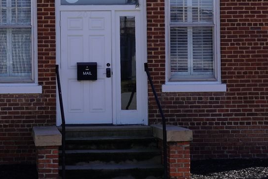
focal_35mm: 117
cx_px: 56
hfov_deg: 17.4
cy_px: 36
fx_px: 871
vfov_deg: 11.7
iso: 100
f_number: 5
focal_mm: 32
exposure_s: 1/200
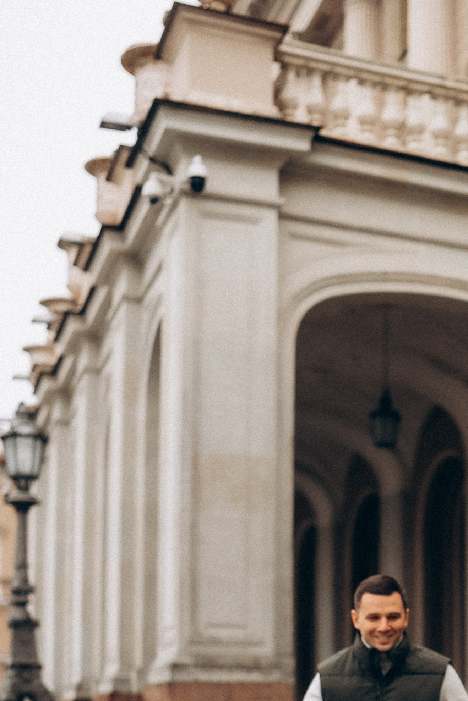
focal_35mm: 68
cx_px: 439
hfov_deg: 19.6
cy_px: 639
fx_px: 1325
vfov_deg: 28.4
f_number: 1.4
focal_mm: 35
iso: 800
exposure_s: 1/8000
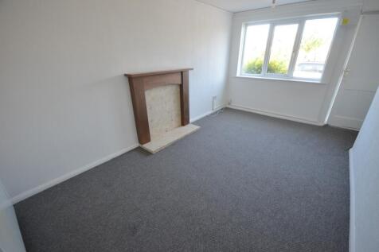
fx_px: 158
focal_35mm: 15
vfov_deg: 77.3
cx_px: 190
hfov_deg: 100.4
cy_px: 126
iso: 400
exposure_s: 1/60
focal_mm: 10
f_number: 4
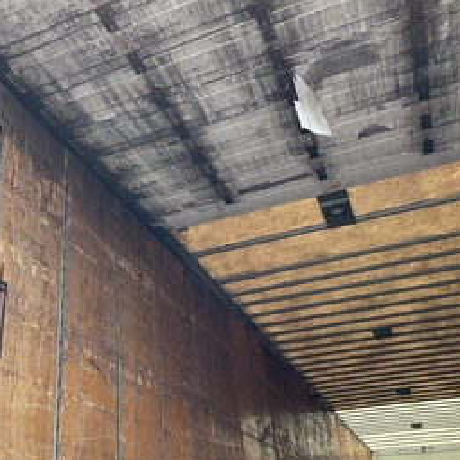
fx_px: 601
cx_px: 126
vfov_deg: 41.9
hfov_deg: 40.9
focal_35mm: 40
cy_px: 237
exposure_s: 1/122
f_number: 1.8
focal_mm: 3
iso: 25
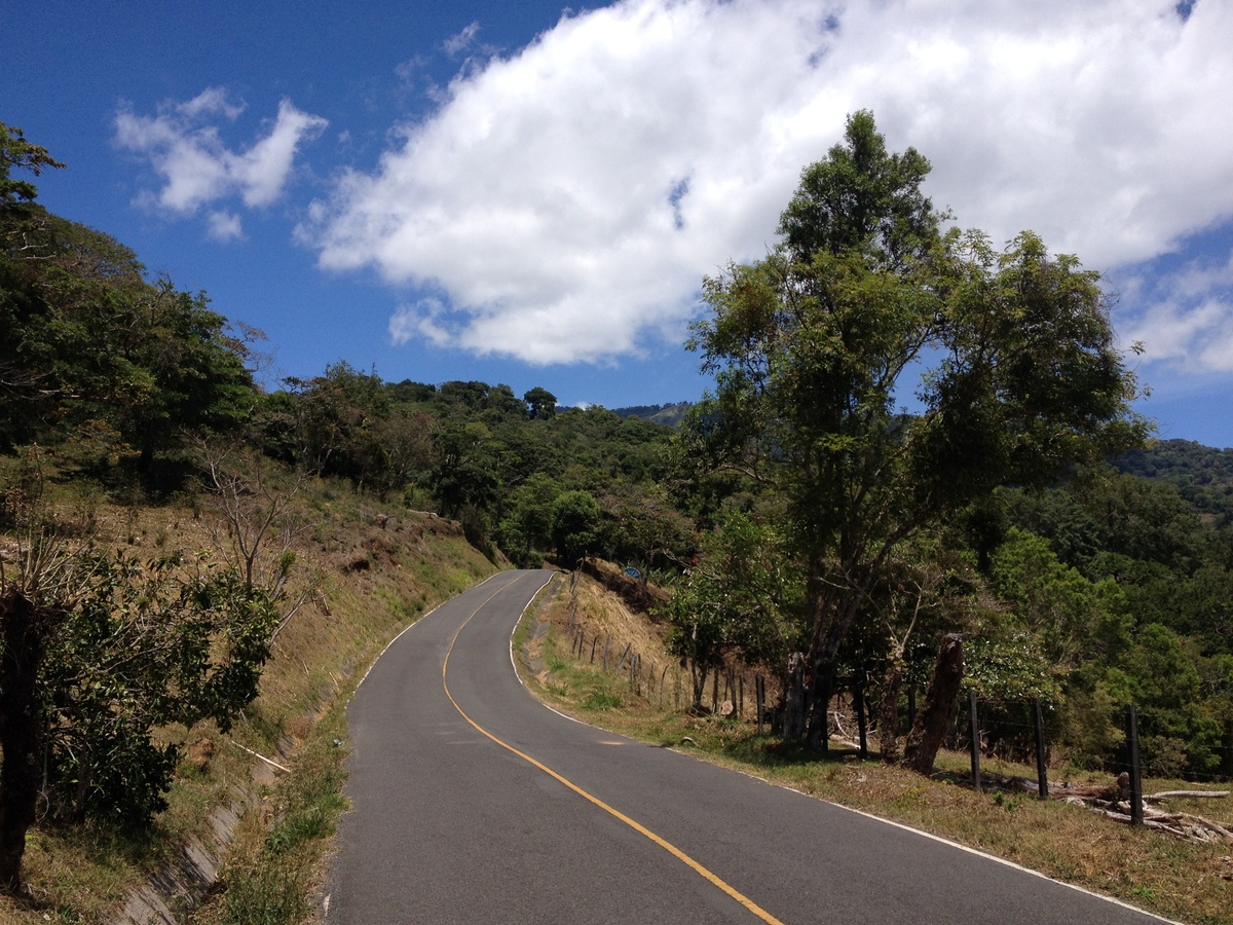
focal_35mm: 35
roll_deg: +0.3
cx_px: 616
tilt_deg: +7.0
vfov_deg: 40.7
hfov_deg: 52.6
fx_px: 1247
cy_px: 462
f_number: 2.4
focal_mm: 4.28
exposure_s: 1/2304
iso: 50
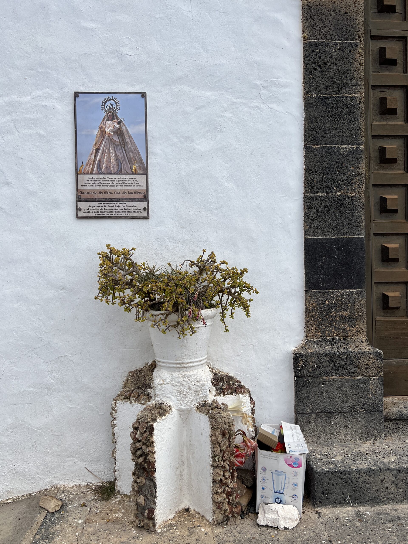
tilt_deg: +1.3
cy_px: 272
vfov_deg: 67.3
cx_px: 204
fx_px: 409
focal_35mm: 26
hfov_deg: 53.1
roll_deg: +0.2
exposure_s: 1/4115
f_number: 1.5
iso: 50
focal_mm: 5.7
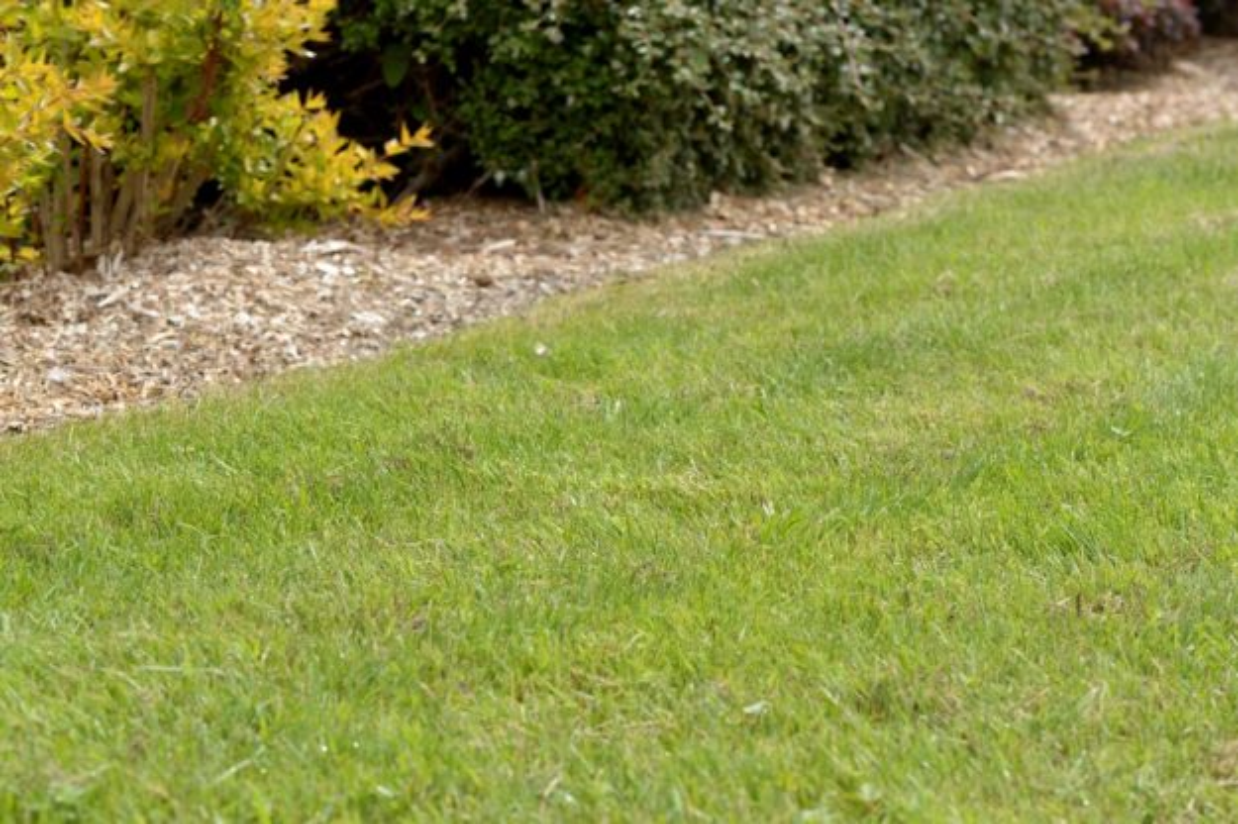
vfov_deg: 13.0
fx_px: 3609
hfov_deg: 19.5
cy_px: 412
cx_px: 619
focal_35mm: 105
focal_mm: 105
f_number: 8
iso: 100
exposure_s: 1/125
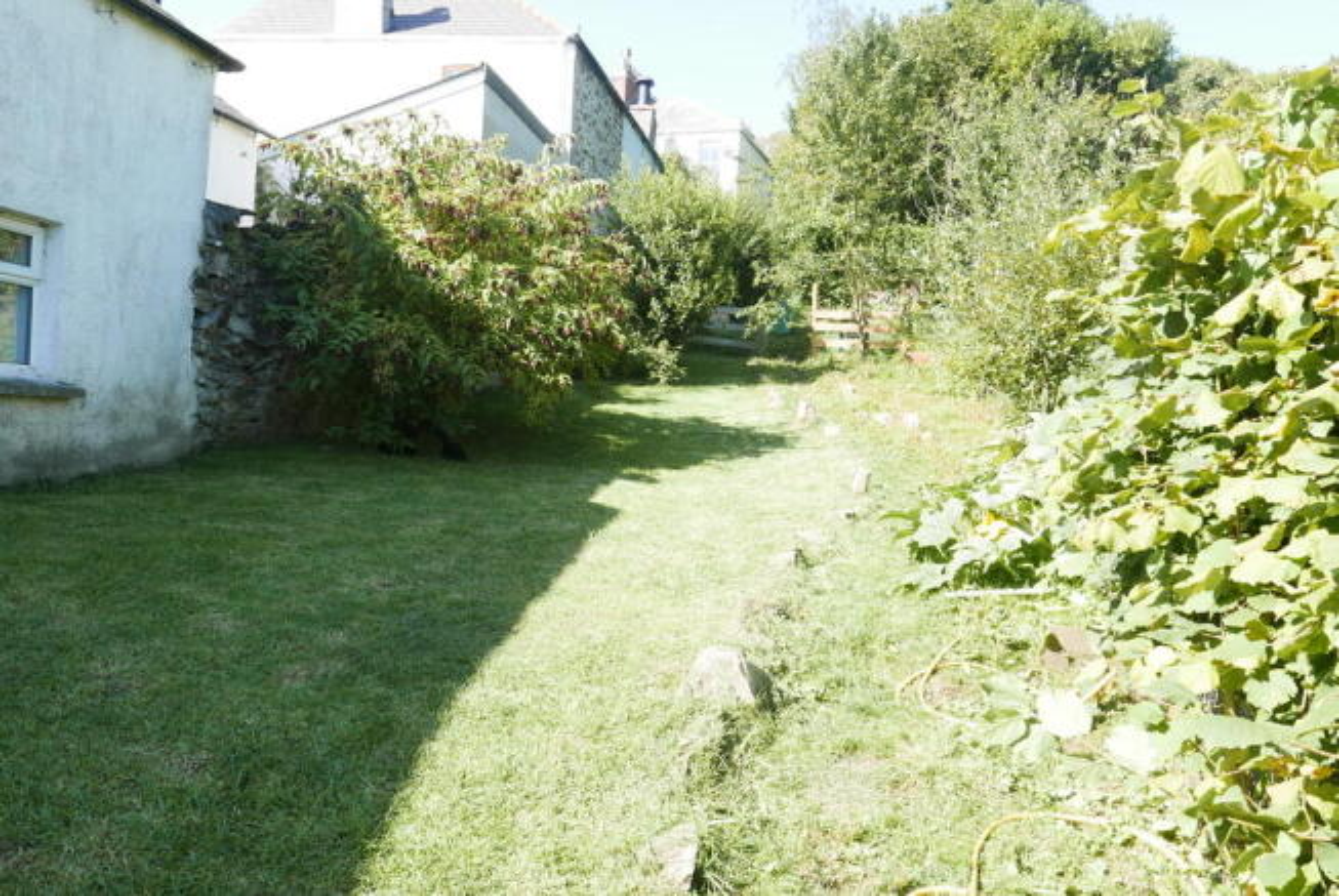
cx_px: 670
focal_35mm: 28
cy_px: 448
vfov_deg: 46.5
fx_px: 1043
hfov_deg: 65.4
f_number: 5.6
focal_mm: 12.5
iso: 200
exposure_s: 1/125
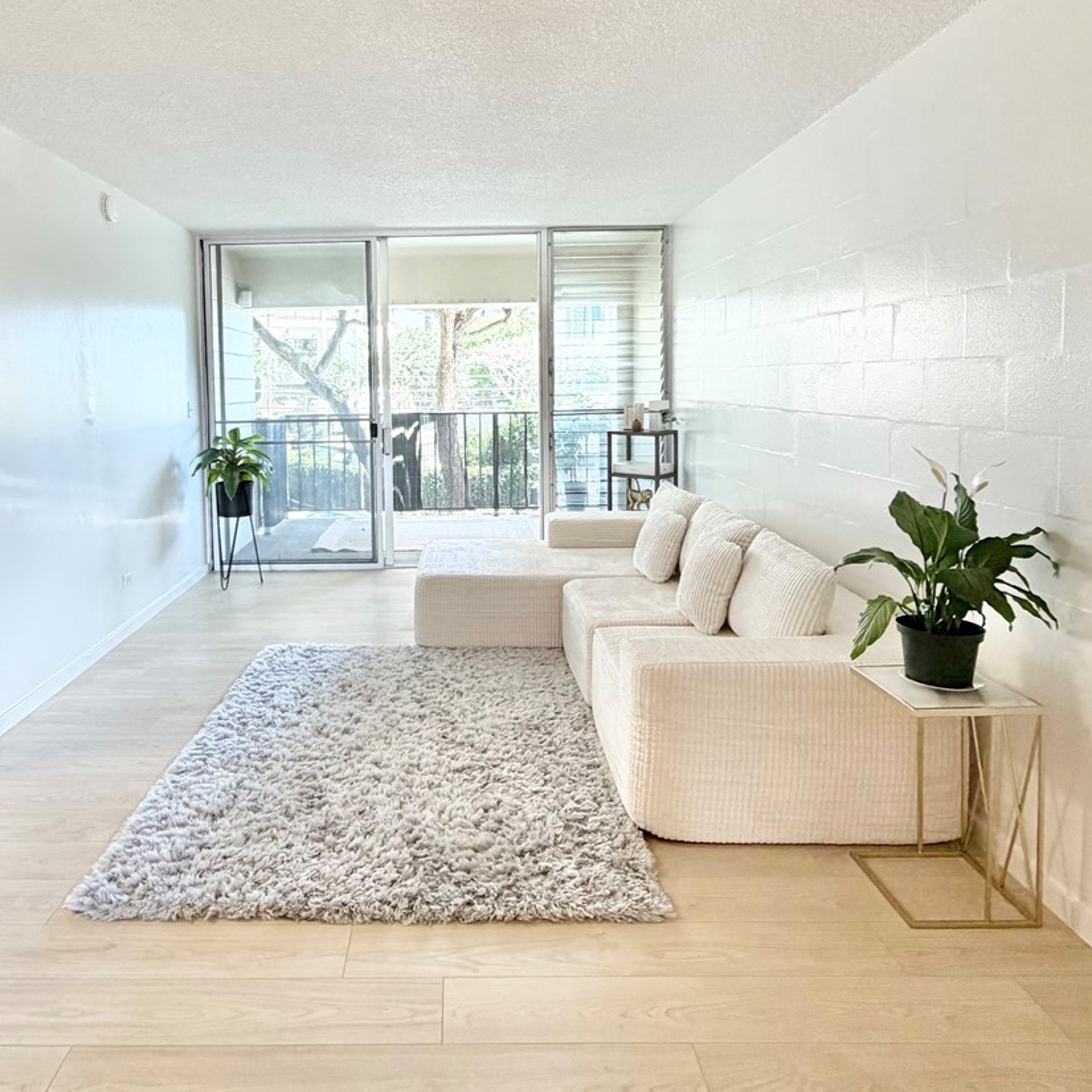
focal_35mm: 24
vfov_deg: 64.4
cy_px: 432
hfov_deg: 64.5
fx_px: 857
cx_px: 443
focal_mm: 2.22
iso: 200
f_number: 2.2
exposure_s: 1/120
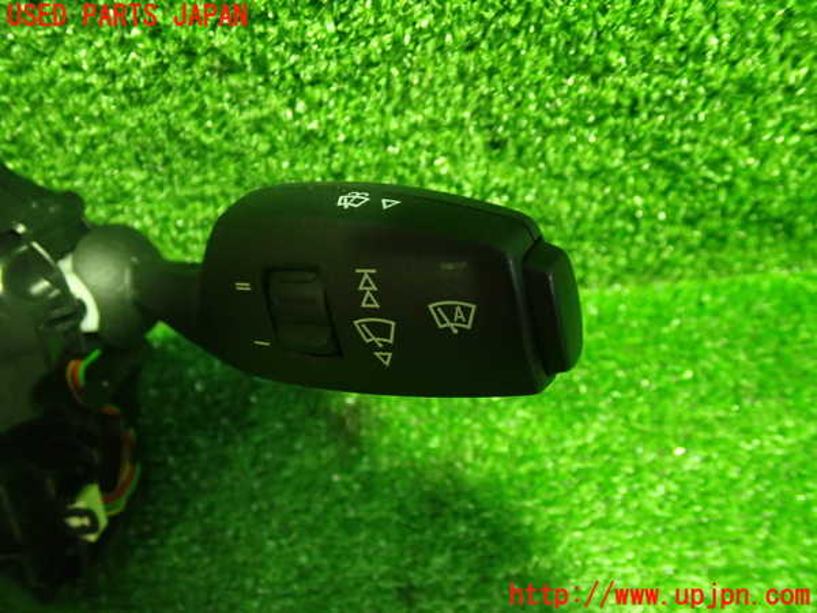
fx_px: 708
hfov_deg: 60.0
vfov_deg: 46.8
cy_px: 306
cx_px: 408
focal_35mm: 30
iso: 800
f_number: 2.3
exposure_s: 1/30
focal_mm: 5.4
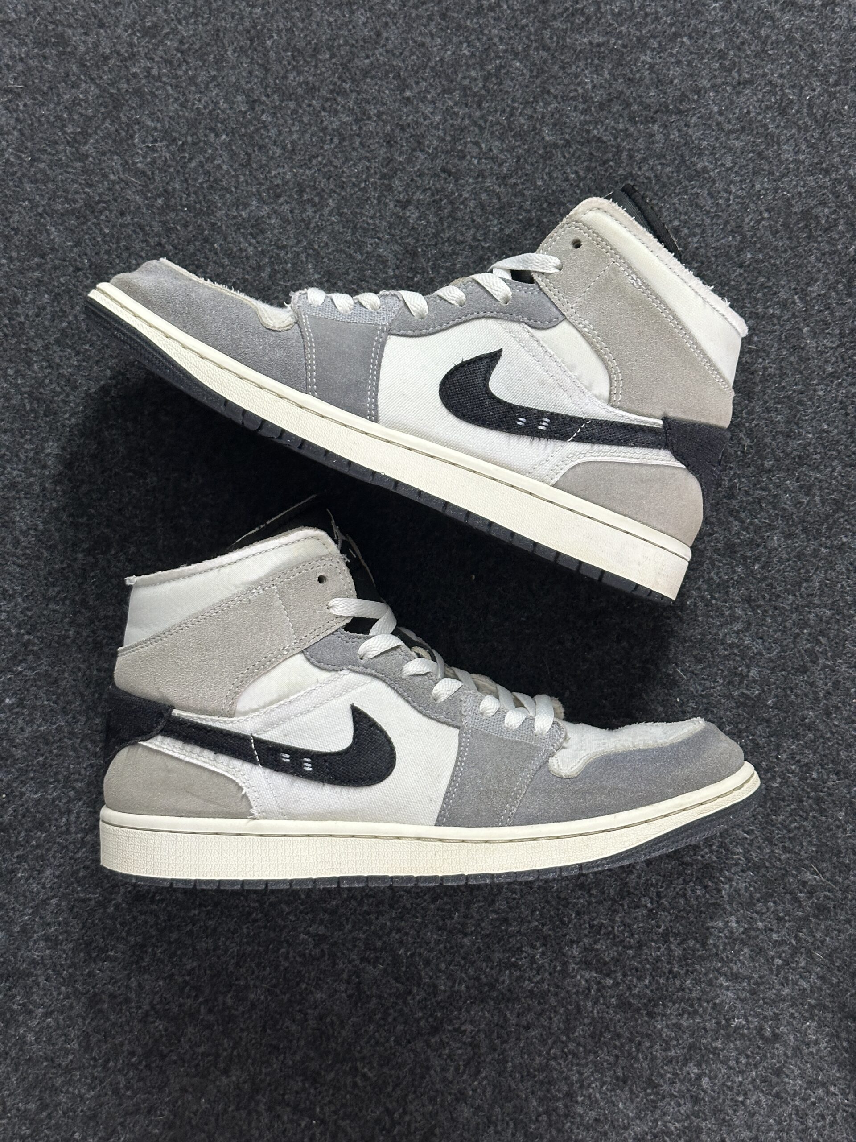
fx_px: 1583
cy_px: 571
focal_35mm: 48
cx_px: 428
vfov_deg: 39.7
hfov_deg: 30.3
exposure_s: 1/50
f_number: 1.78
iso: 250
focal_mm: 6.86
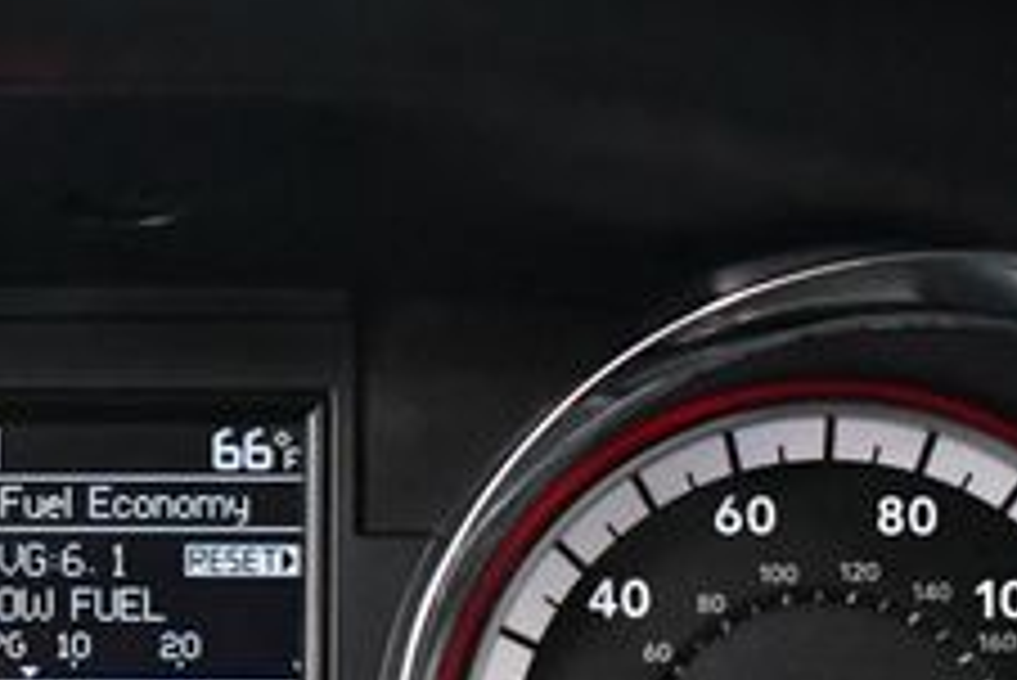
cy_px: 712
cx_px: -4
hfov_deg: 19.4
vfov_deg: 13.2
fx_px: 2883
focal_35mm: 102
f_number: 3.5
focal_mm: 18
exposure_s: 1/60
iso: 5000
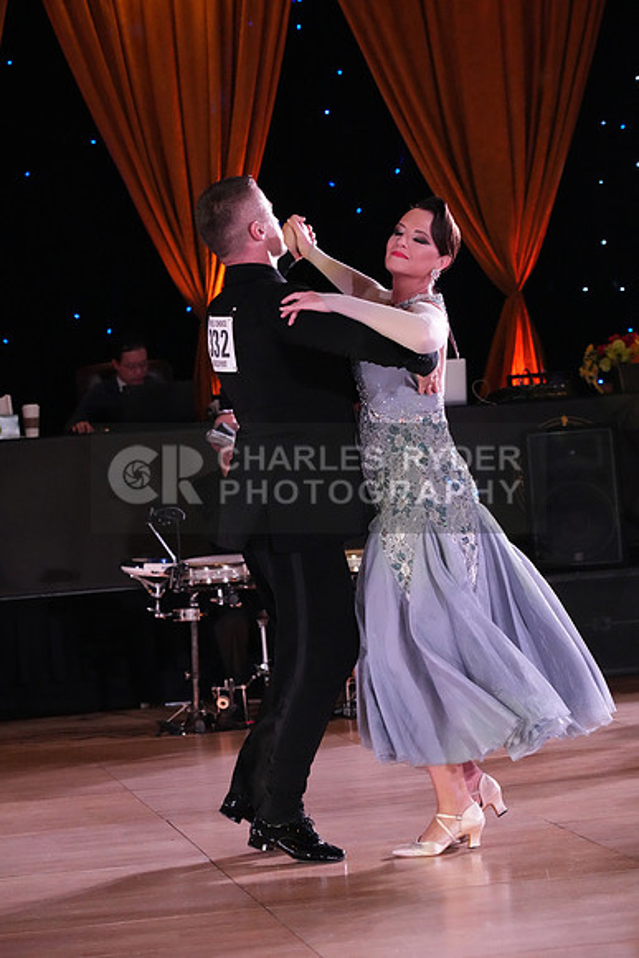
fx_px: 2794
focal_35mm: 105
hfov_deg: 13.0
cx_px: 320
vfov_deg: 19.5
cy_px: 479
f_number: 5.6
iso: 10000
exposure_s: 1/400
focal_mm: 105
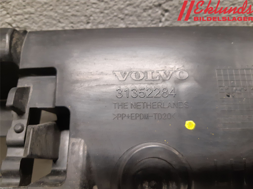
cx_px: 126
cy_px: 94
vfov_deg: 53.1
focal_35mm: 26
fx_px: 190
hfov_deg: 67.3
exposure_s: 1/33
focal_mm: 3.93
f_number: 1.7
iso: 200
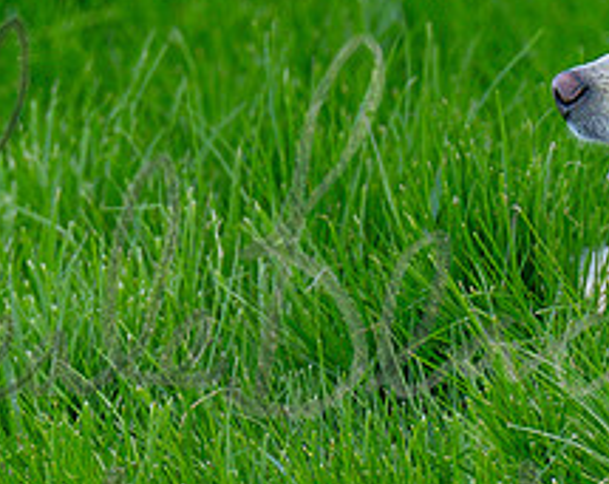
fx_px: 24637
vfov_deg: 1.1
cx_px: 338
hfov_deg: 1.4
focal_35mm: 1370
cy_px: 257
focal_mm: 200
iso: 125
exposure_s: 1/320
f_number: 4
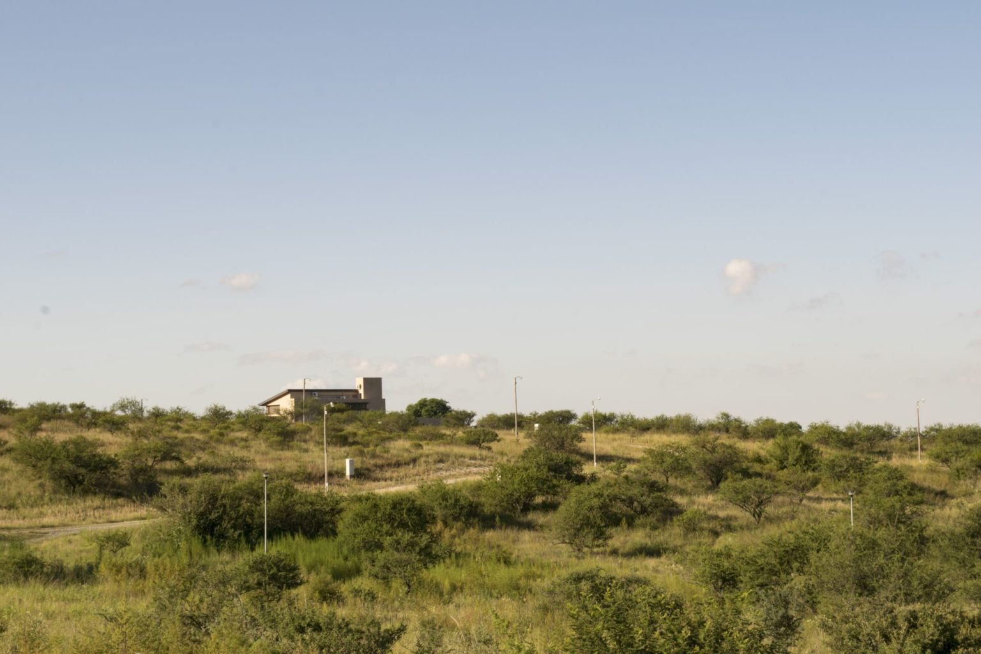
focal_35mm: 78
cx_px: 490
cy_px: 327
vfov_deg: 17.5
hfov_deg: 26.0
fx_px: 2125
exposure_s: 1/60
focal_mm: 52
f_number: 20
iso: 100
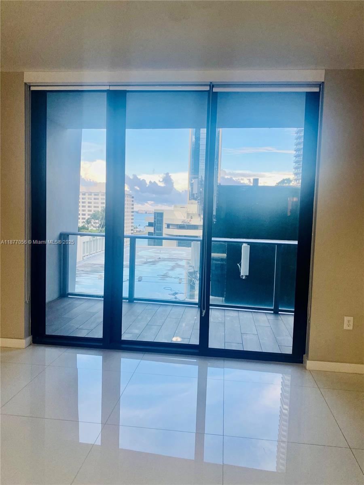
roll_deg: -2.1
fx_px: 365
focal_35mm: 26
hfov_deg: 53.1
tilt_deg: -2.1
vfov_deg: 67.3
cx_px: 182
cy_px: 242
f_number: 1.8
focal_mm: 4.25
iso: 125
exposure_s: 1/120
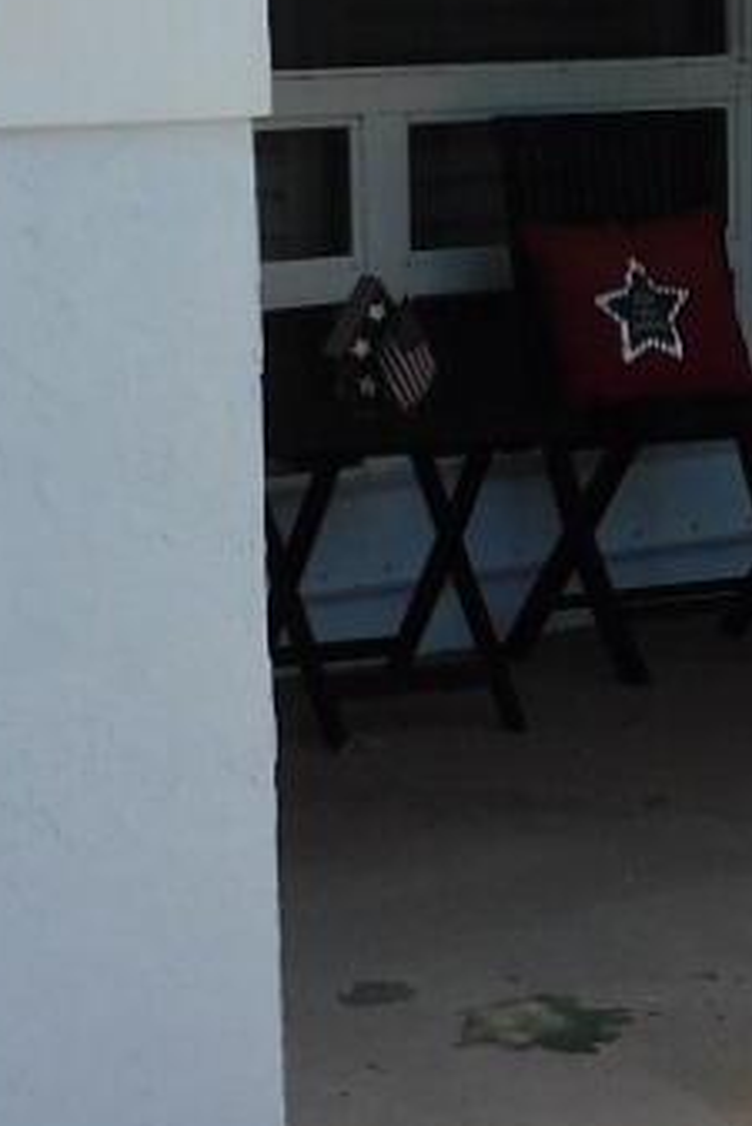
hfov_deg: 8.9
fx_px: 4632
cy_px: 561
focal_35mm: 148
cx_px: 1344
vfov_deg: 13.9
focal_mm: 5.3
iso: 125
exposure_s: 1/1000
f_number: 3.2
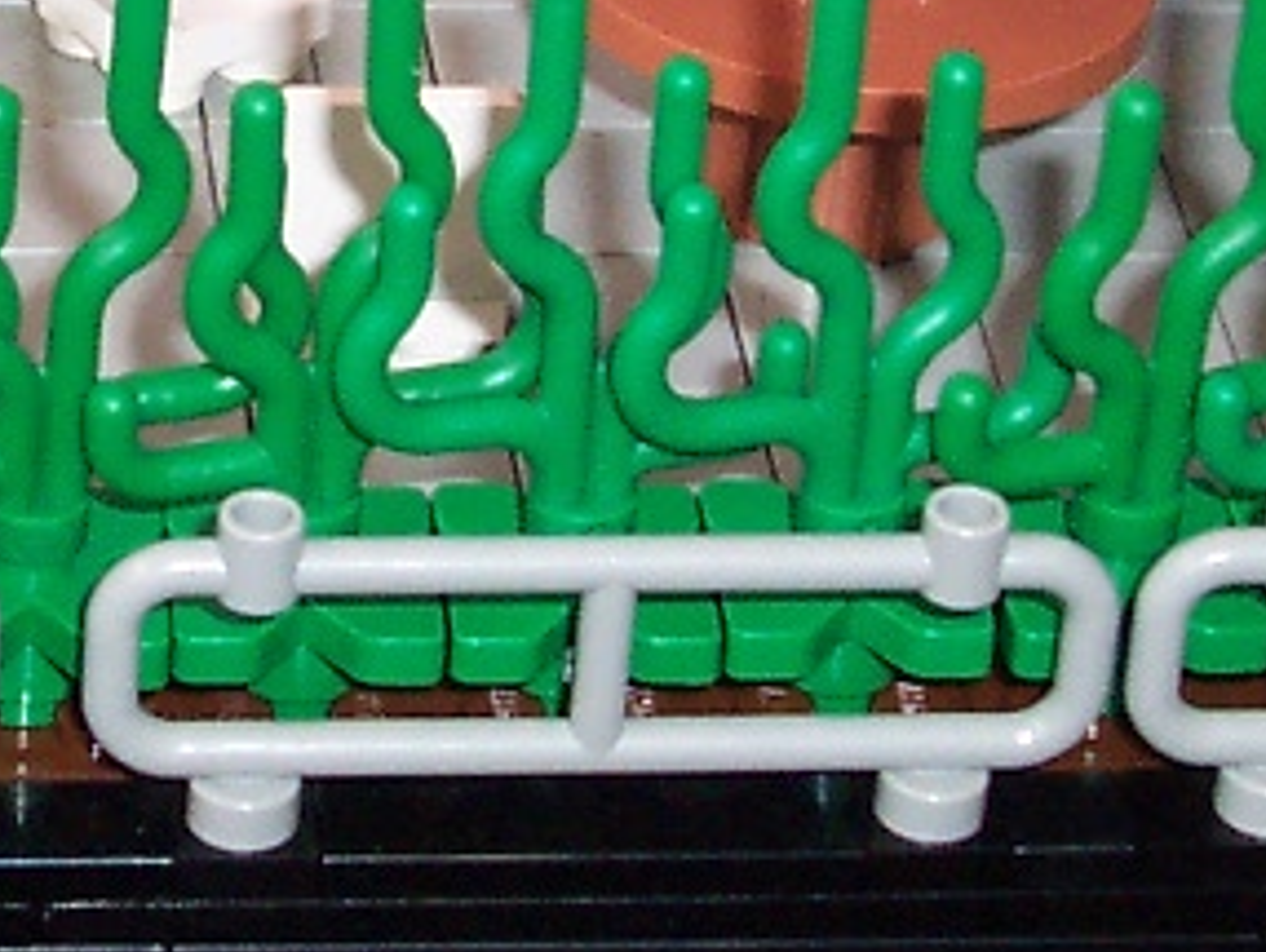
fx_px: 7064
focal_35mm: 193
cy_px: 71
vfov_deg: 7.7
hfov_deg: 10.2
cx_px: 53
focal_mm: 7
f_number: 3
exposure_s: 1/60
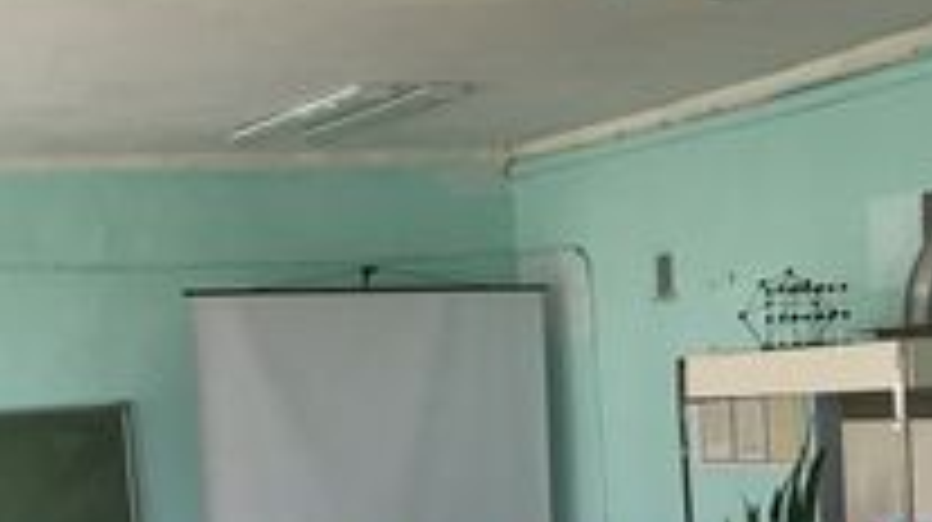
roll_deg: +3.6
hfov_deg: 27.5
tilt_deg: -6.7
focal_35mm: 77
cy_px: 572
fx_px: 1901
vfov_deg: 15.2
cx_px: 540
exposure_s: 1/33
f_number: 2.2
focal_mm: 4.15
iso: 40
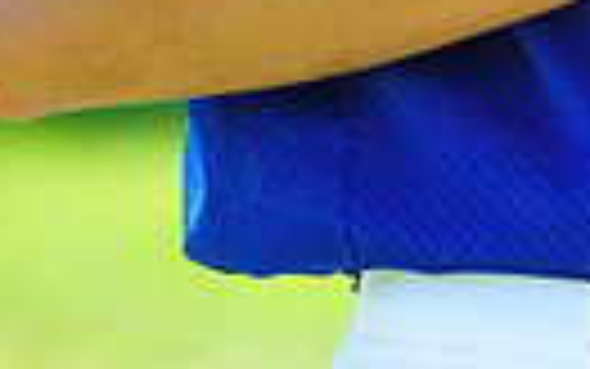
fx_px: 14478
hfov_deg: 2.3
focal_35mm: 900
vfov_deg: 1.5
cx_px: 842
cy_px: -882
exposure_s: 1/200
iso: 200
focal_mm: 200
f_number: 5.6
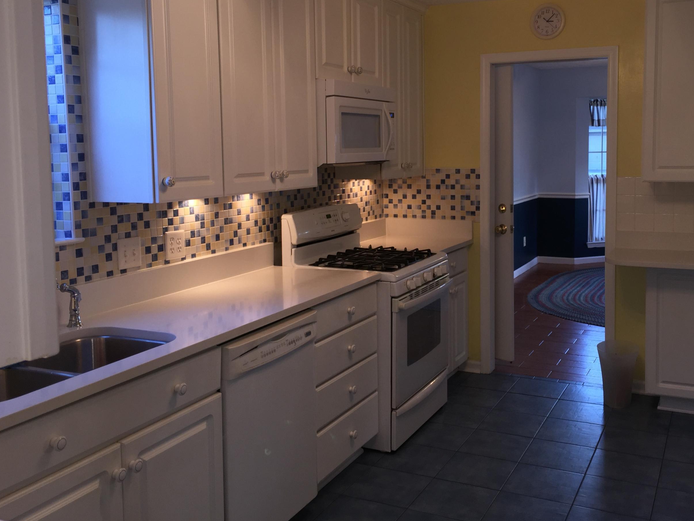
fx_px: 722
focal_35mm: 36
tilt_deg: -4.0
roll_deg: +1.0
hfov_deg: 51.1
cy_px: 207
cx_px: 404
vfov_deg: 39.5
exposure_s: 1/40
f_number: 2.2
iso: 32
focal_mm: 4.15
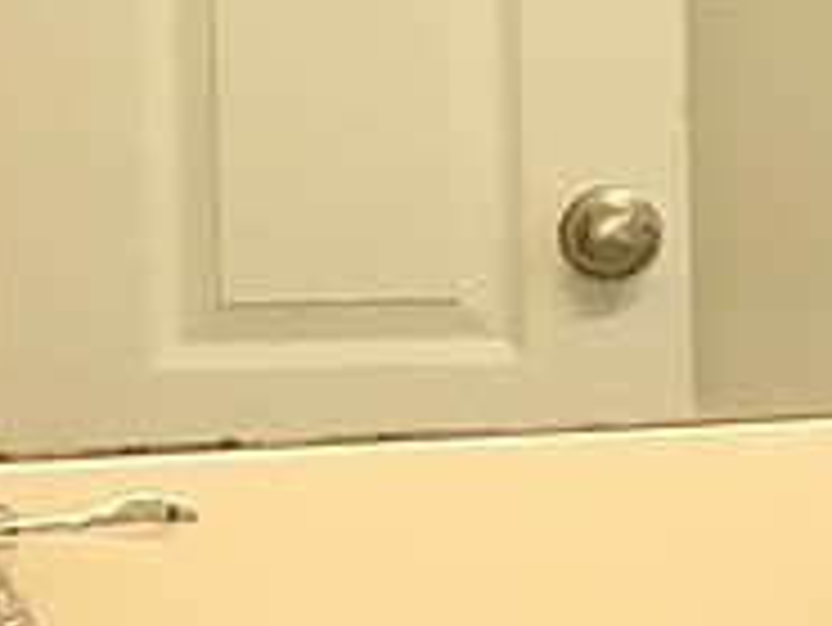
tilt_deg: -5.9
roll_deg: -0.8
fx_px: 5796
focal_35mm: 241
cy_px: 329
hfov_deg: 6.7
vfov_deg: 6.2
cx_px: 3184
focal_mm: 3.3
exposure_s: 1/60
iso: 100
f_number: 2.4
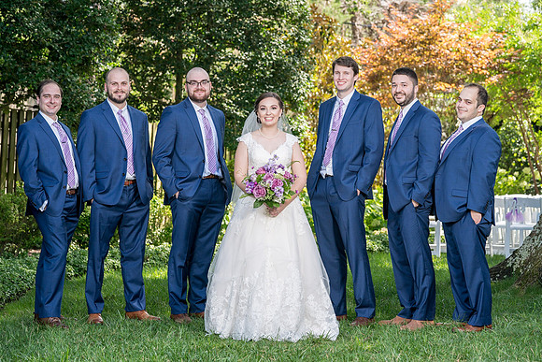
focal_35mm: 106
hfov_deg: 19.2
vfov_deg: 12.9
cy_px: 184
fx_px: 1603
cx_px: 267
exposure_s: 1/200
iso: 160
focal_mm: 105
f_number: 5.6
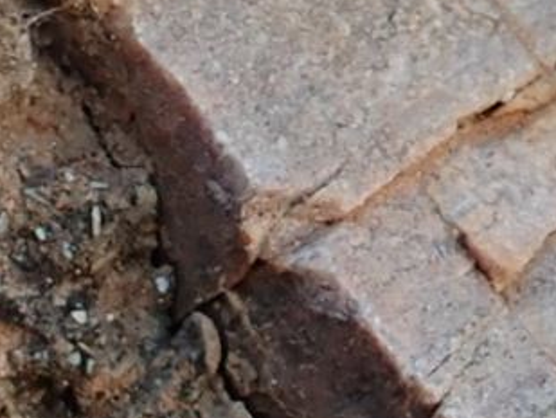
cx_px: -333
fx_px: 3117
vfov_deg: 7.0
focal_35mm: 194
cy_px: 1191
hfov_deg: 9.8
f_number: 2.3
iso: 100
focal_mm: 5.5
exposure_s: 1/125
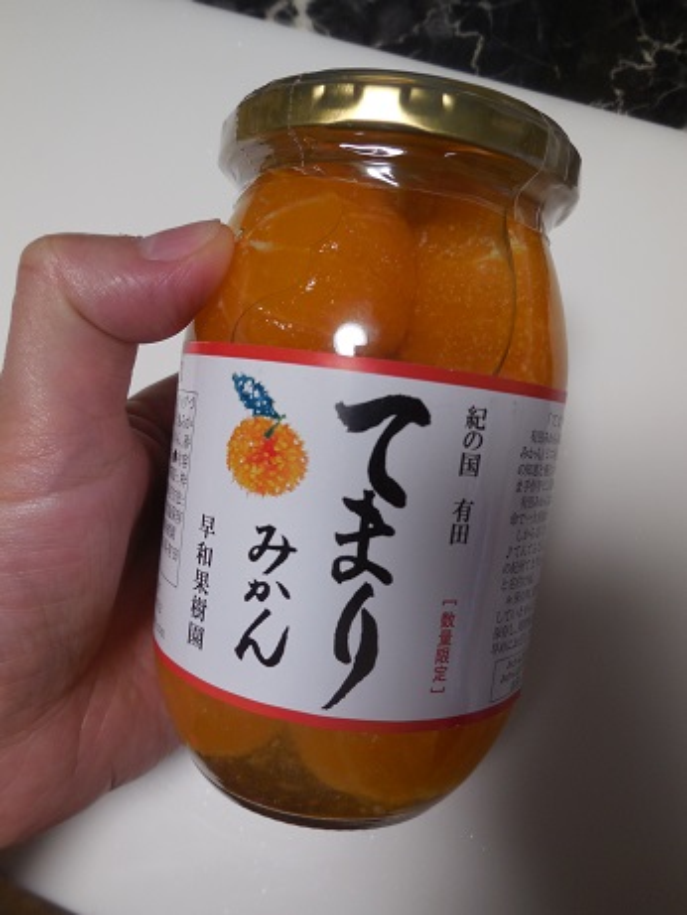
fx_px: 661
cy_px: 458
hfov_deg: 54.9
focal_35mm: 25
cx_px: 344
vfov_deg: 69.4
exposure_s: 1/30
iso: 160
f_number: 3.1
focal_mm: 4.5
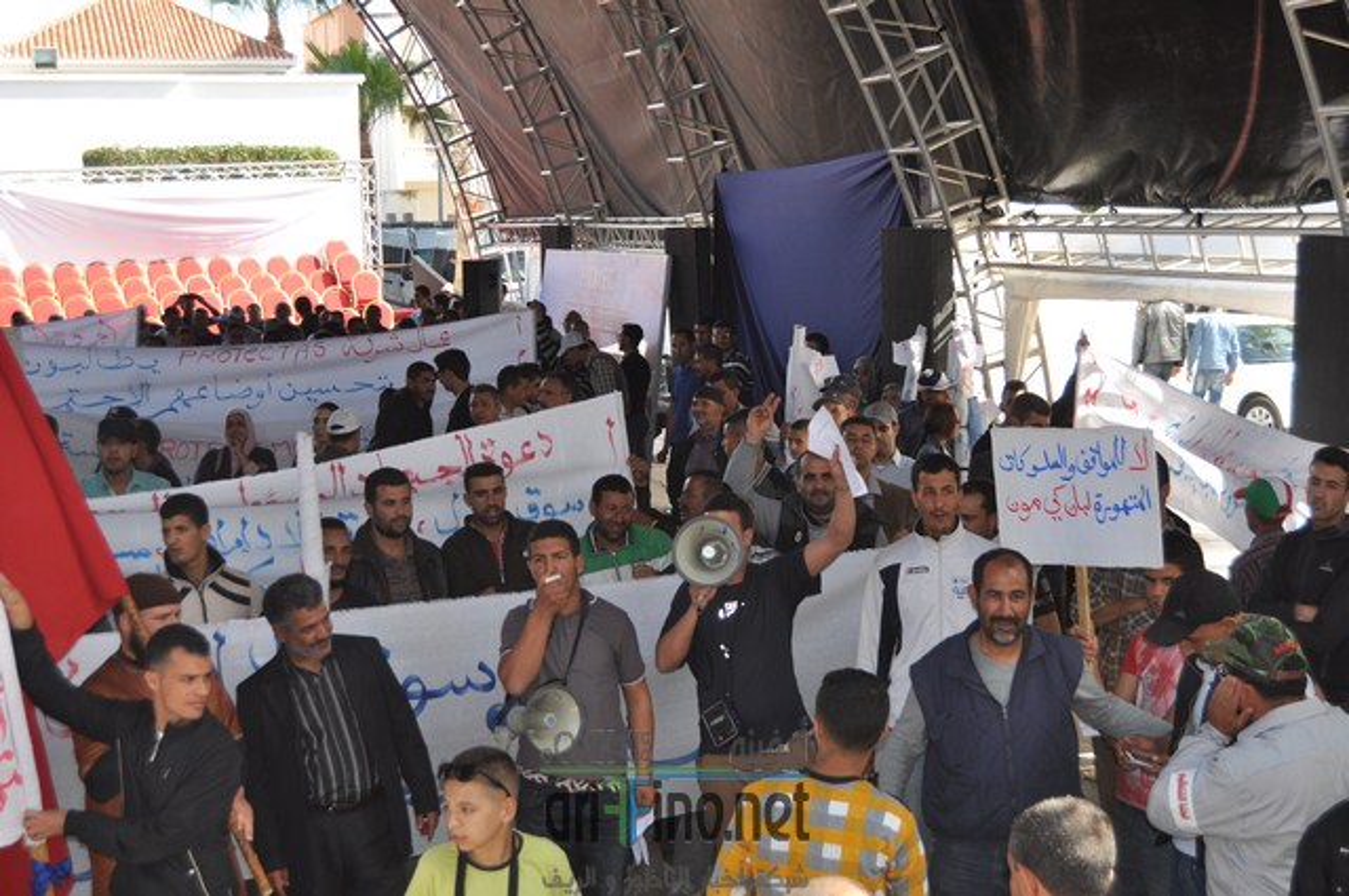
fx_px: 1909
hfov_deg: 38.9
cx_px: 674
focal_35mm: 51
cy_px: 448
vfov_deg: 26.4
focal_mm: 34
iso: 200
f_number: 6.3
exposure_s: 1/200
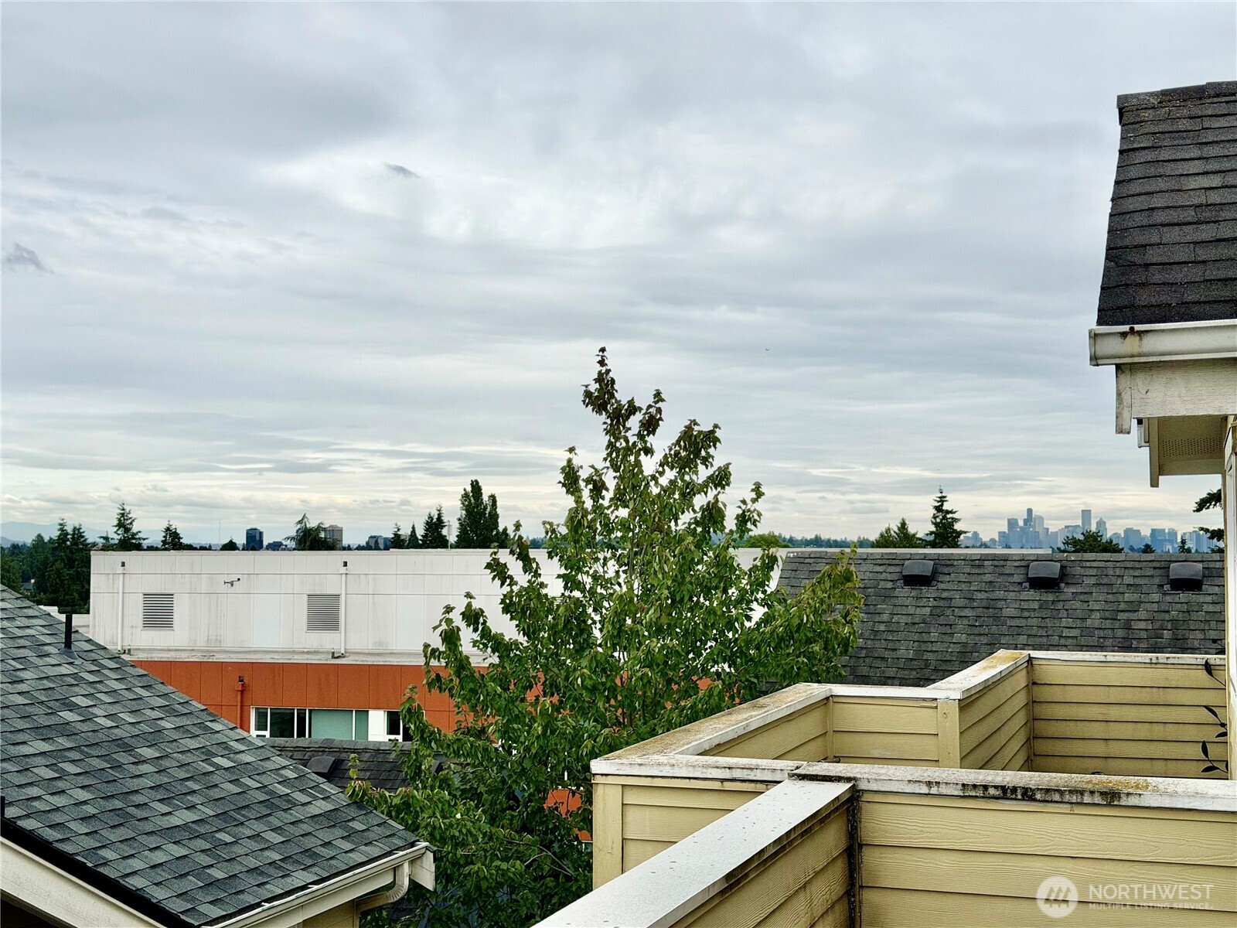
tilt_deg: +2.2
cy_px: 464
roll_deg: +0.5
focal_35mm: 48
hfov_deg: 39.7
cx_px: 618
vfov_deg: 30.3
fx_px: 1715
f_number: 1.78
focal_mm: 6.76
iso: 64
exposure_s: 1/2577
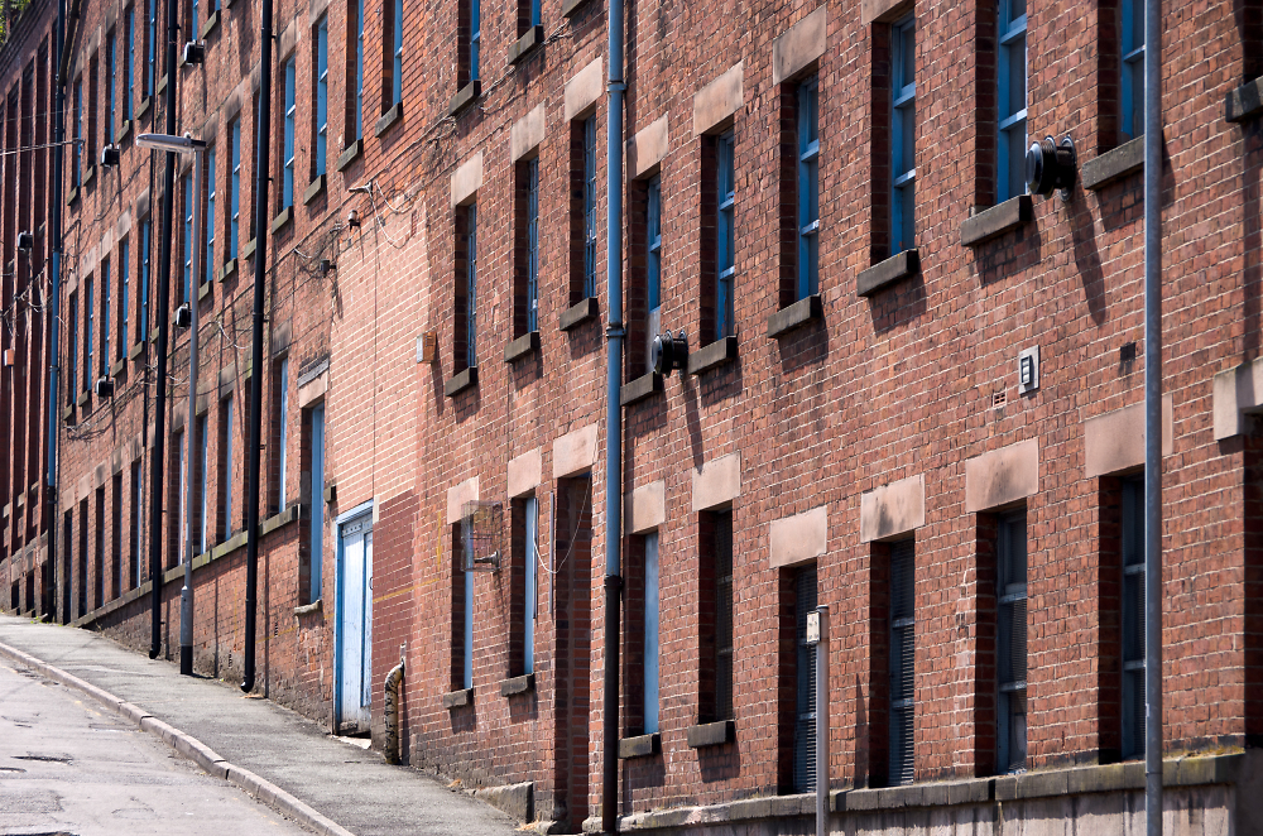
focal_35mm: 139
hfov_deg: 14.8
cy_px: 418
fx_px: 4866
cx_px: 632
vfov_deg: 9.8
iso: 80
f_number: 8
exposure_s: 1/200
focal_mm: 92.5
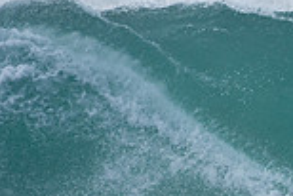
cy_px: 206
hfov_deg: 0.7
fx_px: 22973
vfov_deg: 0.5
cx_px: 489
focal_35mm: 2820
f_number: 5.6
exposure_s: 1/800
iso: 180
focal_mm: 500
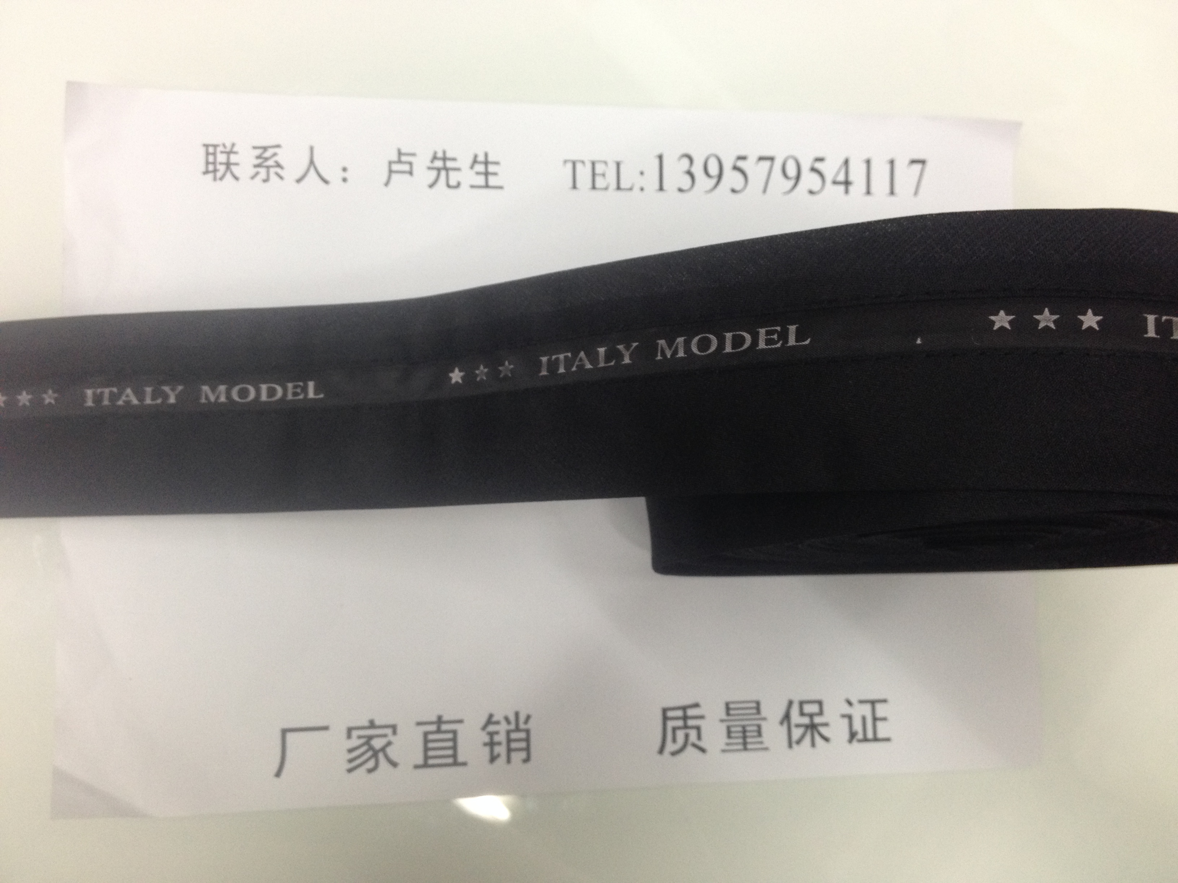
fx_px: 1191
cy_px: 442
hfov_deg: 52.6
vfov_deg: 40.7
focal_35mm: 35
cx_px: 589
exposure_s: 1/20
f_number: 2.4
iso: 100
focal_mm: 4.28
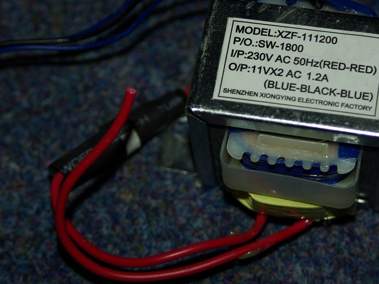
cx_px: 219
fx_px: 1456
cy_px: 117
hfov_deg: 14.8
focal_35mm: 133
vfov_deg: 11.1
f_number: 4
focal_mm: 60
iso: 100
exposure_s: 1/180
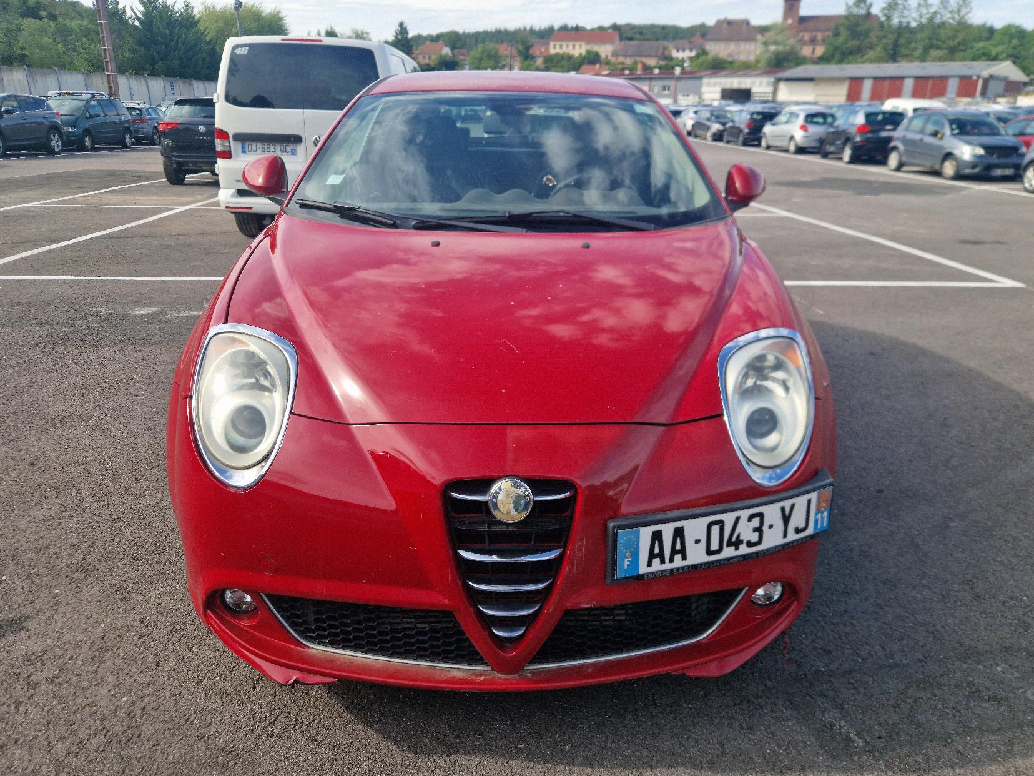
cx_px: 533
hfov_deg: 69.4
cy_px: 381
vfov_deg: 54.9
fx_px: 747
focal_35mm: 25
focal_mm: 5.4
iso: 50
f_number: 1.8
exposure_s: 1/714
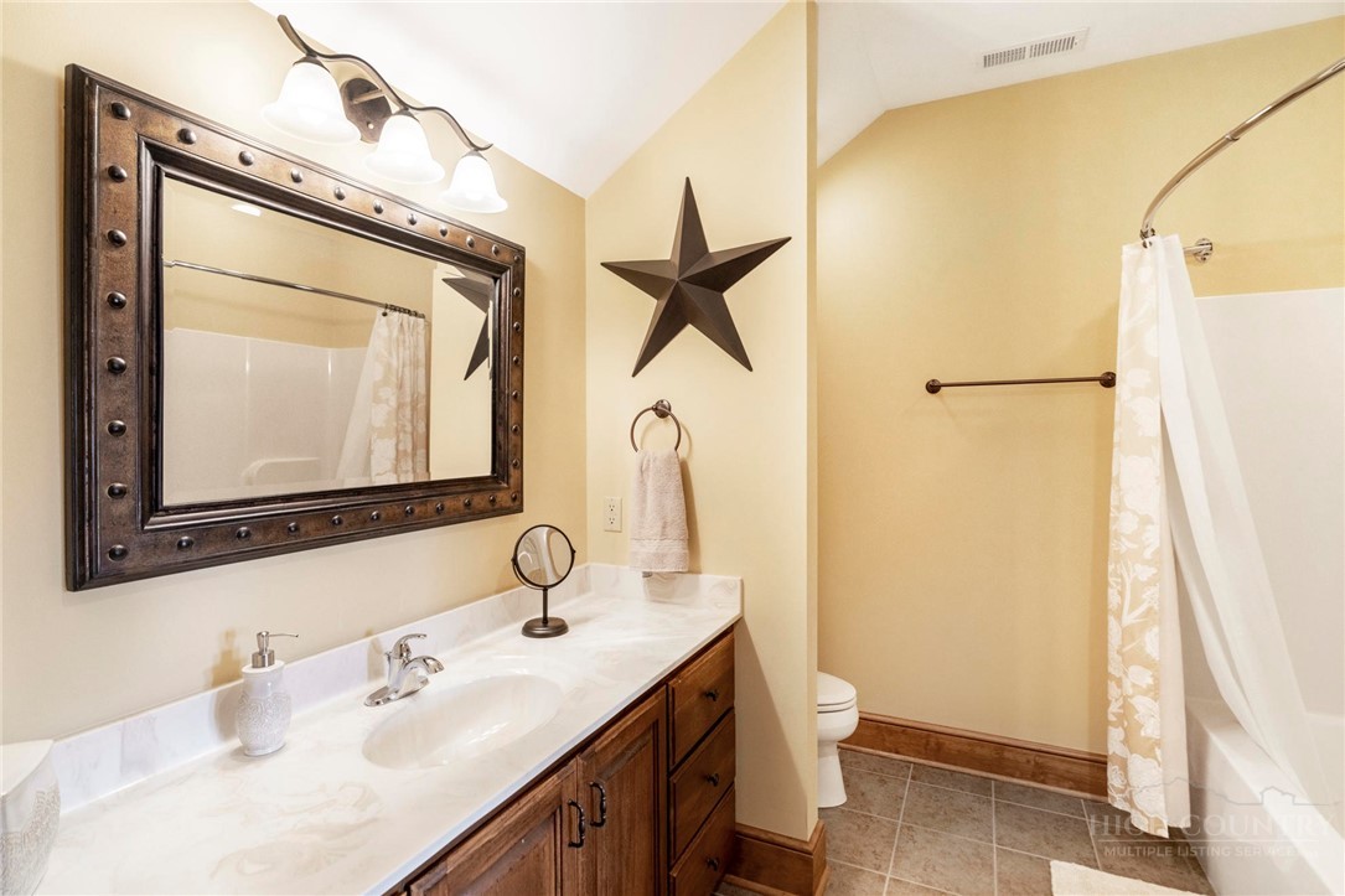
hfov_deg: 93.3
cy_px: 448
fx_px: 635
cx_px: 672
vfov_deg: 70.4
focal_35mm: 17
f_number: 6.3
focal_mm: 17
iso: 400
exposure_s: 1/60
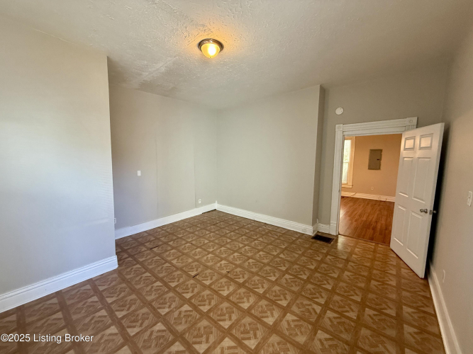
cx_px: 236
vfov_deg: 85.7
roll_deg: -0.4
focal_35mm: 14
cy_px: 177
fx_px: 191
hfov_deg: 102.1
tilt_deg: -5.8
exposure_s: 1/96
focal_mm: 2.22
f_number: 2.2
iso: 320
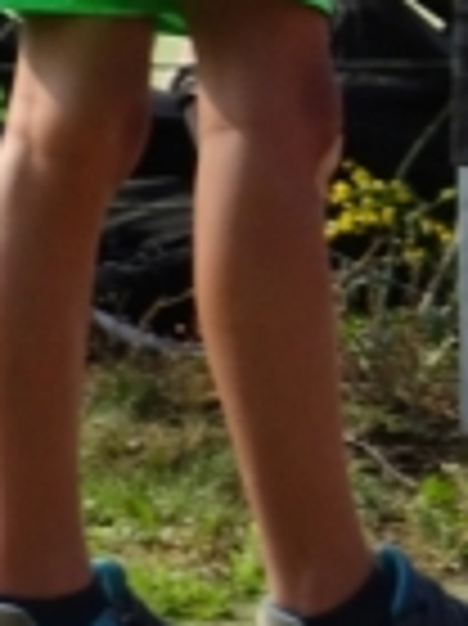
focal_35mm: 1212
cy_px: -176
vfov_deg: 1.6
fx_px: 21882
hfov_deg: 1.2
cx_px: 684
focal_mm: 47.87
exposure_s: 1/250
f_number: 6.3
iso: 100
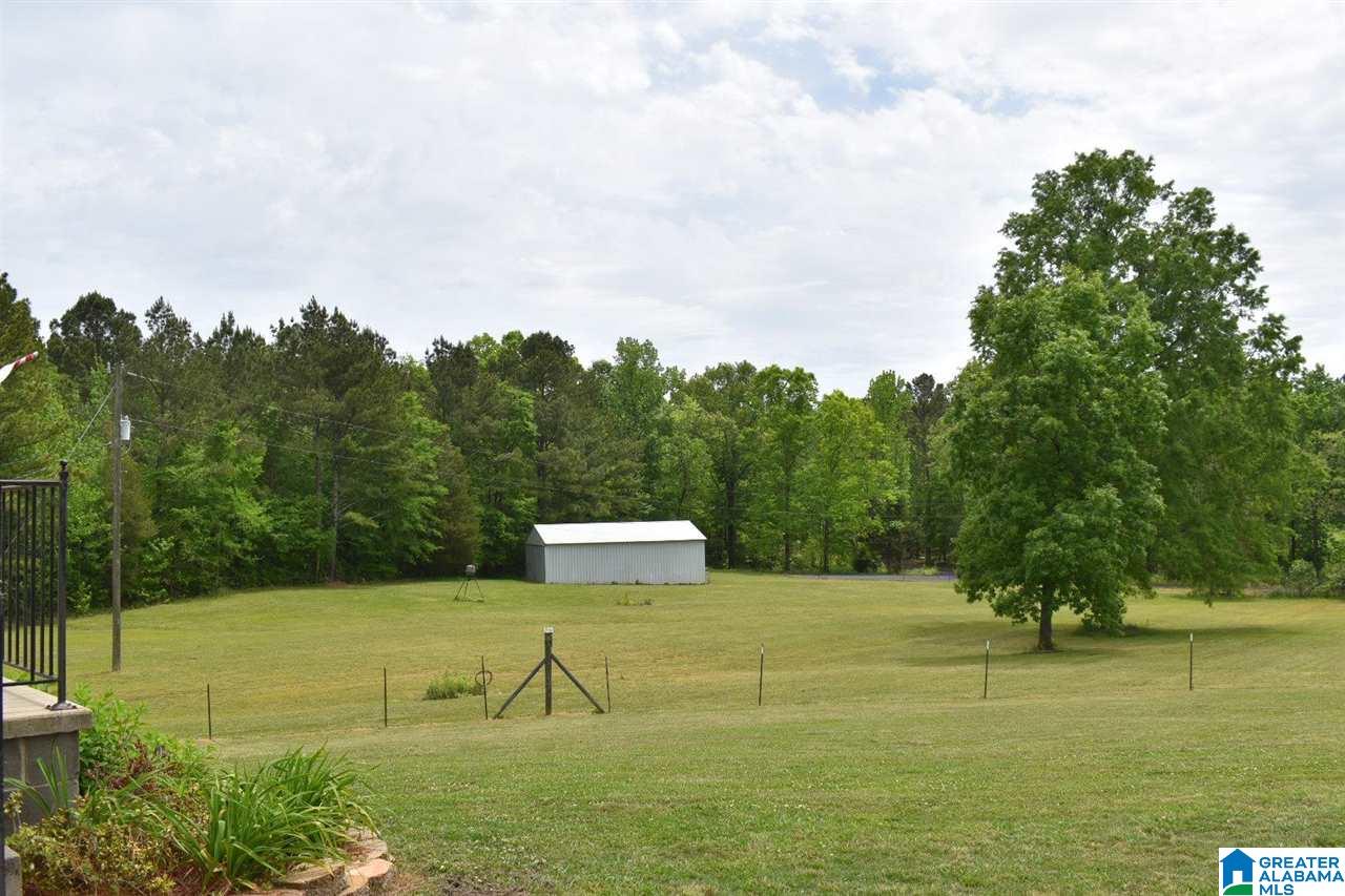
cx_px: 672
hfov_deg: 57.2
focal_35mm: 33
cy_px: 448
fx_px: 1233
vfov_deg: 40.0
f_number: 9
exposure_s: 1/320
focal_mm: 22
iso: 100
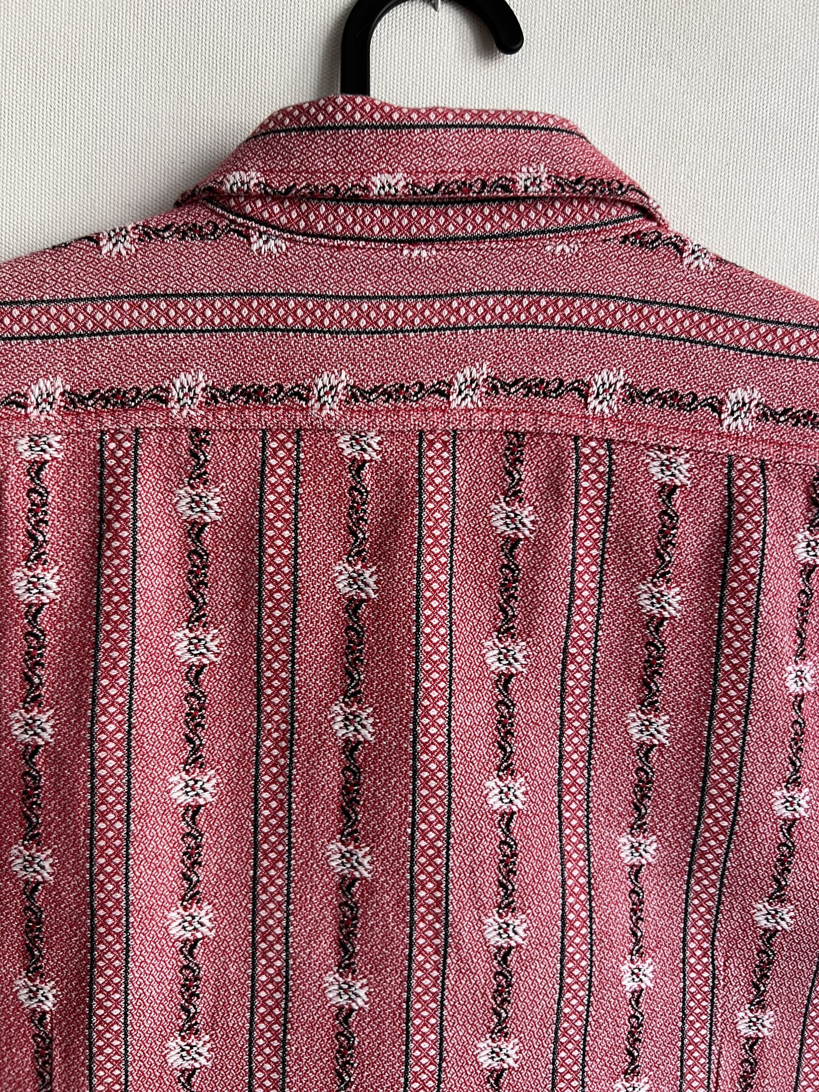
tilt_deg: -5.8
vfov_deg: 67.3
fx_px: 820
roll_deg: -0.3
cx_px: 410
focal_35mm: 26
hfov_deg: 53.1
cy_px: 546
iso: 160
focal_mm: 5.7
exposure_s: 1/60
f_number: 1.5
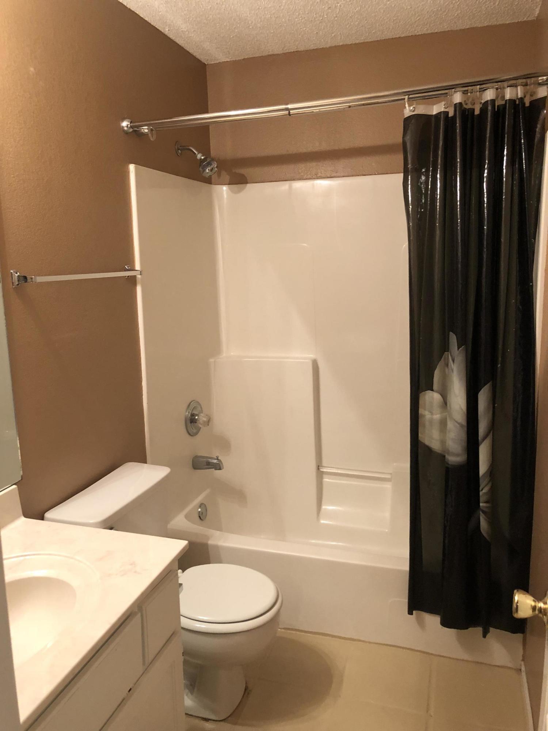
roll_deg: -0.1
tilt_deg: -8.5
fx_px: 591
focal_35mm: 28
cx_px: 274
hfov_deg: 49.7
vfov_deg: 63.4
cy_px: 366
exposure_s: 1/15
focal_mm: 3.99
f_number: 1.8
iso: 80
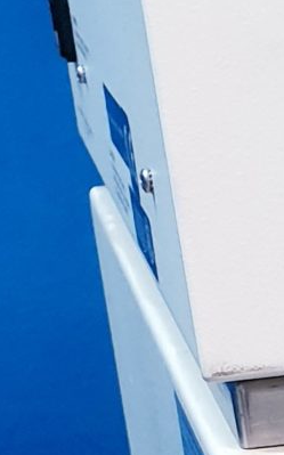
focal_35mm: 177
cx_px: 870
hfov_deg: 6.7
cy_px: 818
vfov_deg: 11.1
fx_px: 2194
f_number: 2.4
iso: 200
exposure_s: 1/50
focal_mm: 4.3
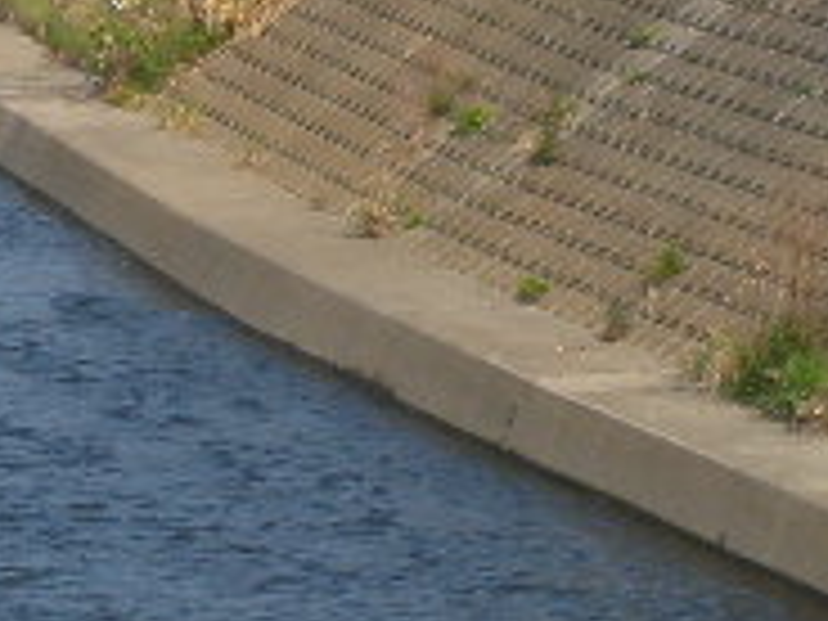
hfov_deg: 6.1
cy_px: -878
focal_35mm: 317
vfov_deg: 4.6
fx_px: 7583
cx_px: -814
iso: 64
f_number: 5.8
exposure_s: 1/264
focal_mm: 12.3
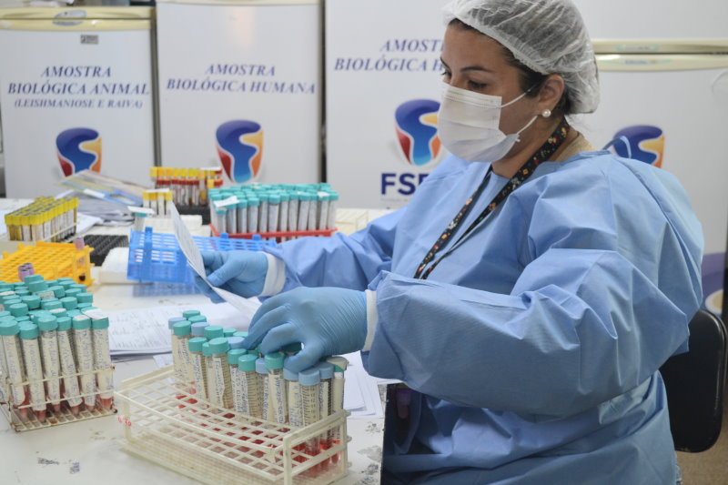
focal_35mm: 48
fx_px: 970
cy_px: 242
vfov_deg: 28.1
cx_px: 364
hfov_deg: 41.1
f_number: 4.8
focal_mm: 32
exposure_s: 1/25
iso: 400
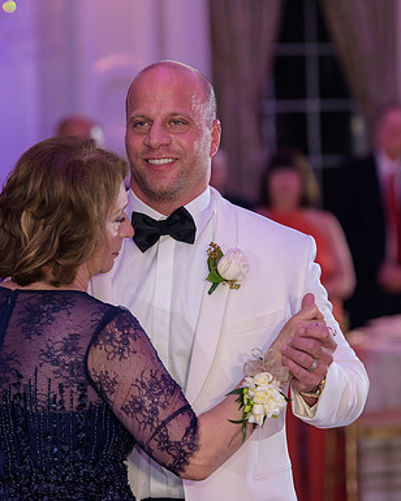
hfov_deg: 8.4
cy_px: 250
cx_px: 173
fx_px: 2730
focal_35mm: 184
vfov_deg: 10.5
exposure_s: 1/125
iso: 1600
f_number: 3.2
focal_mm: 130
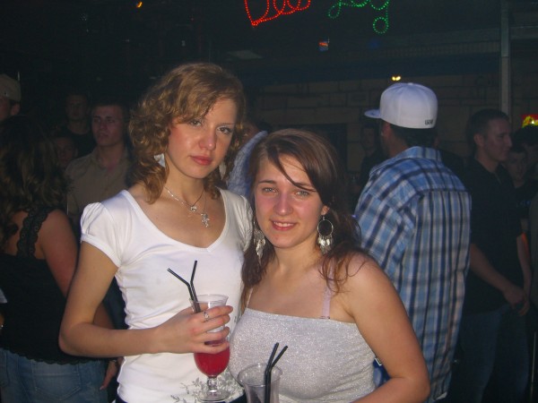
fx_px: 591
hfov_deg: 49.0
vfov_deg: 37.7
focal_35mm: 38
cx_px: 269
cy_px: 202
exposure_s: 1/60
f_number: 2.8
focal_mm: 7.9
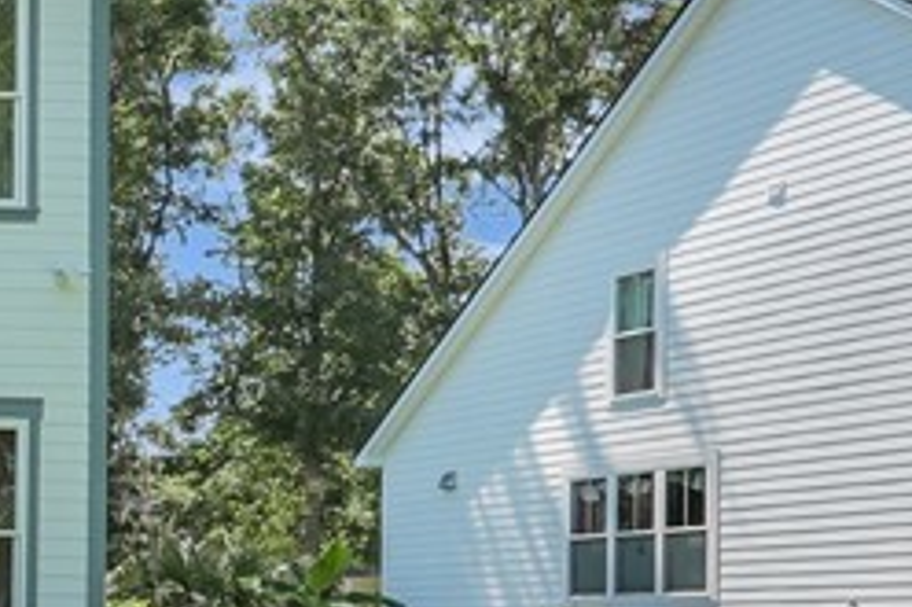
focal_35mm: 70
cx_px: -844
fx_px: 1772
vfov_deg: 18.9
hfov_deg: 19.3
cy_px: 622
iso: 320
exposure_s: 1/640
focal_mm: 16
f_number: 9
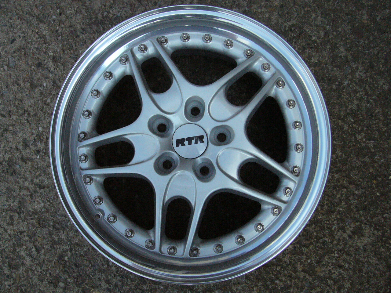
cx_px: 196
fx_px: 395
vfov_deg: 40.7
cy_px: 146
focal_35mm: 35
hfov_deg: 52.6
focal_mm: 5.8
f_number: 5.6
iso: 400
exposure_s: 1/800
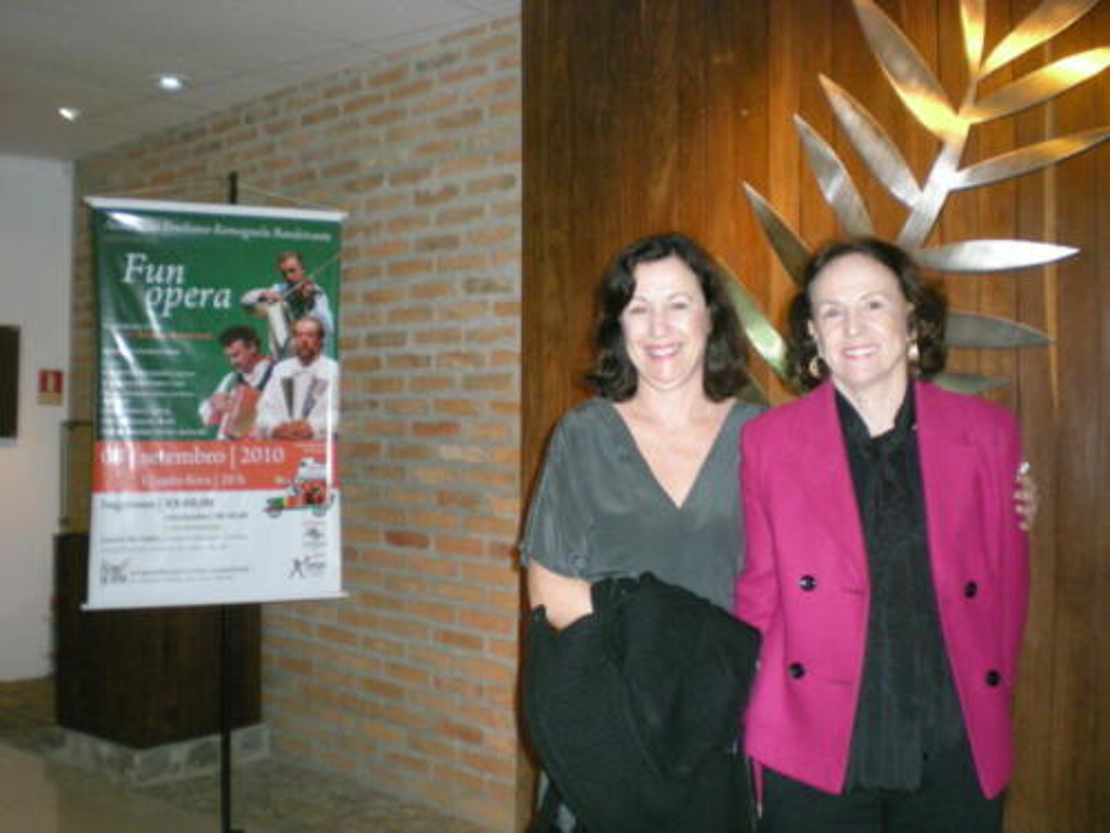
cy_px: 416
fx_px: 1219
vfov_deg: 37.7
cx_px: 555
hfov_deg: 49.0
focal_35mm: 38
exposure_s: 1/60
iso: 361
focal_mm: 6.3
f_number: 3.1
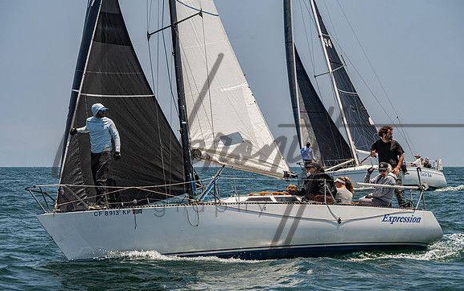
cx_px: 232
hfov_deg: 12.5
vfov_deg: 7.9
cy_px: 170
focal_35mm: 167
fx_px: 2112
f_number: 8
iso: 500
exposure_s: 1/2000
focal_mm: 140
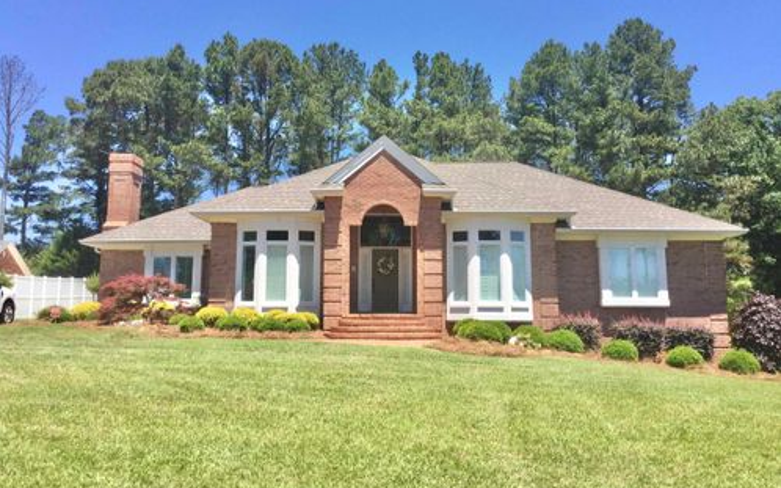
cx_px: 390
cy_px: 219
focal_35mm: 33
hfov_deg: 58.2
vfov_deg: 38.3
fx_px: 702
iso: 25
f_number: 2.4
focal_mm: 3.3
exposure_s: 1/622
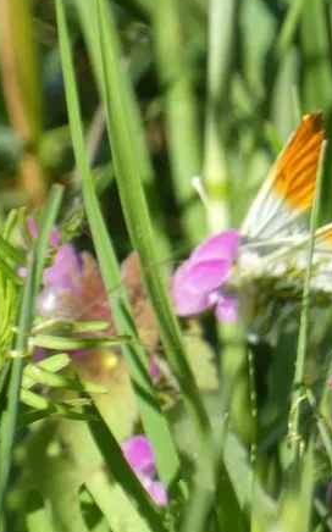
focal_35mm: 802
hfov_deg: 1.6
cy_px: 277
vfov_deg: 2.6
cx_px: 336
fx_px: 11626
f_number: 5.6
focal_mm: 92.3
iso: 125
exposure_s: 1/100
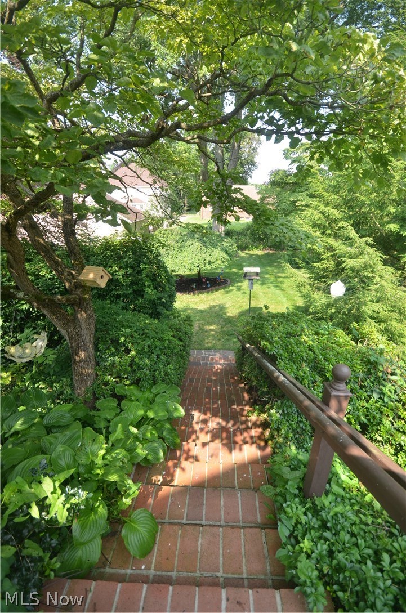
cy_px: 306
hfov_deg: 77.1
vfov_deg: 100.5
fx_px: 255
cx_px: 203
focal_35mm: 15
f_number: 6.3
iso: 200
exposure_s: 1/160
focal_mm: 10
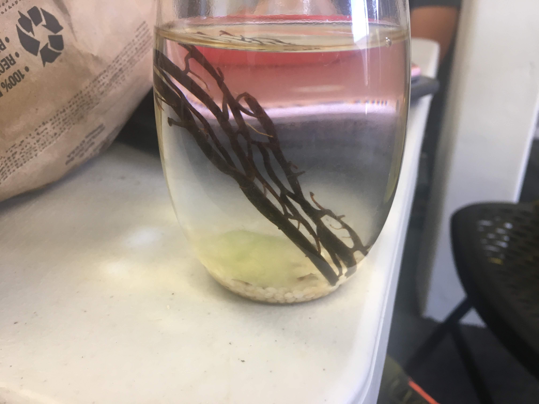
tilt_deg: -25.0
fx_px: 452
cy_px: 202
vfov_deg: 48.2
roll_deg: +1.6
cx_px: 270
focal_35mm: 29
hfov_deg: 61.7
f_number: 2.2
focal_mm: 4.15
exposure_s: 1/30
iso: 64
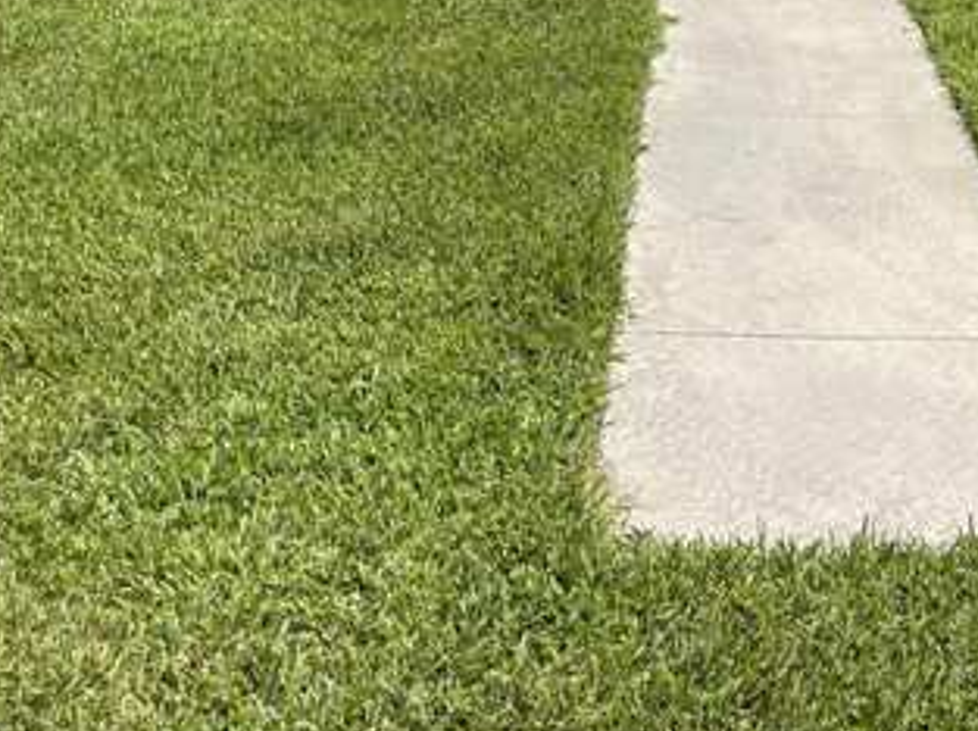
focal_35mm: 64
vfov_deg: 21.3
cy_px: -141
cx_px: 656
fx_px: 1806
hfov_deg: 30.1
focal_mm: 5.1
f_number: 1.6
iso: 32
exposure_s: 1/3086
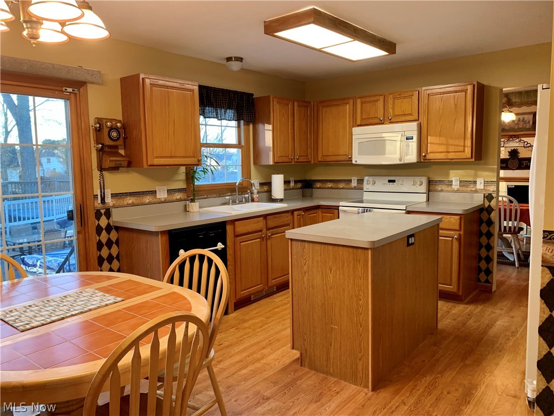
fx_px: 416
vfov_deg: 53.1
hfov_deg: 67.3
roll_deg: +1.7
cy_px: 208
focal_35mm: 26
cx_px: 277
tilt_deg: -6.8
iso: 125
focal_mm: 4.25
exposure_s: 1/60
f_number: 1.8
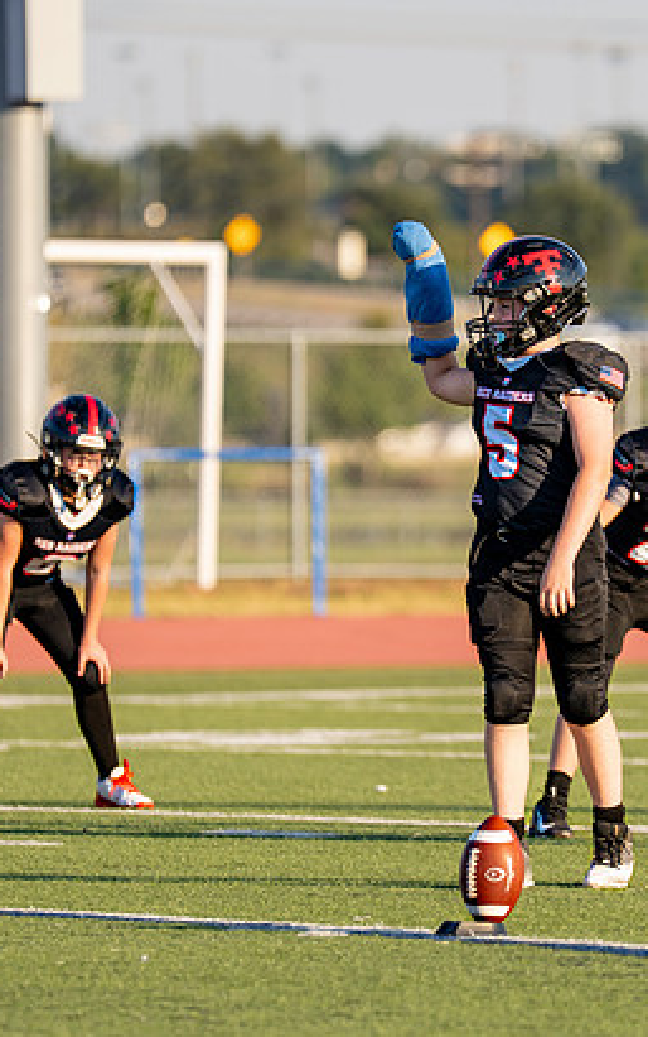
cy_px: 494
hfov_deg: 2.8
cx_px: 535
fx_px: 13445
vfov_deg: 4.4
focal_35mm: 476
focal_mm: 200
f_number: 2.8
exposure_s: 1/1000
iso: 100
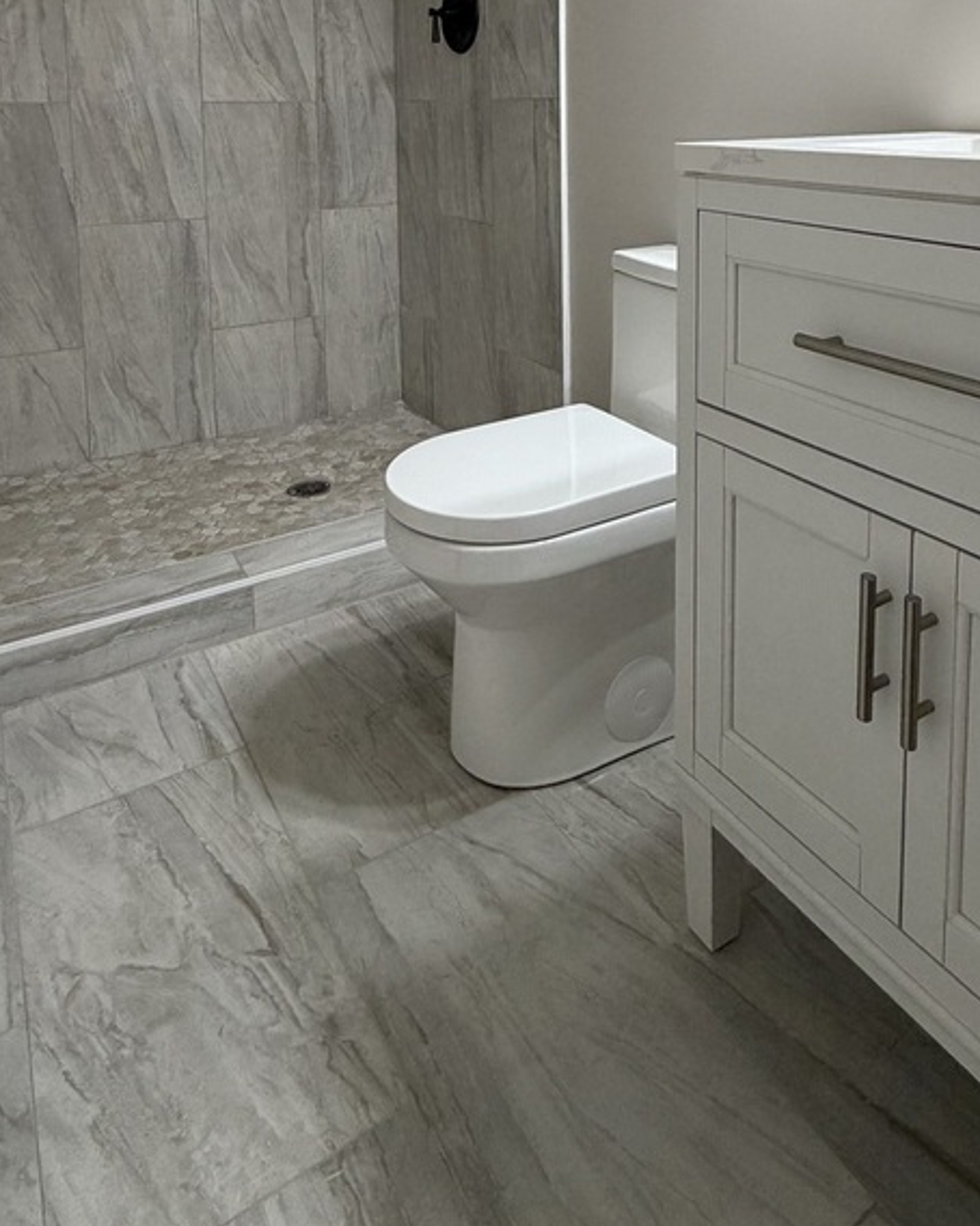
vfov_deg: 59.6
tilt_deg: -6.3
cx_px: 581
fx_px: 943
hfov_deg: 54.6
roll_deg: +0.3
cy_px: 207
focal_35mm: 26
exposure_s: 1/120
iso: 320
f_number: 2.2
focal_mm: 2.22
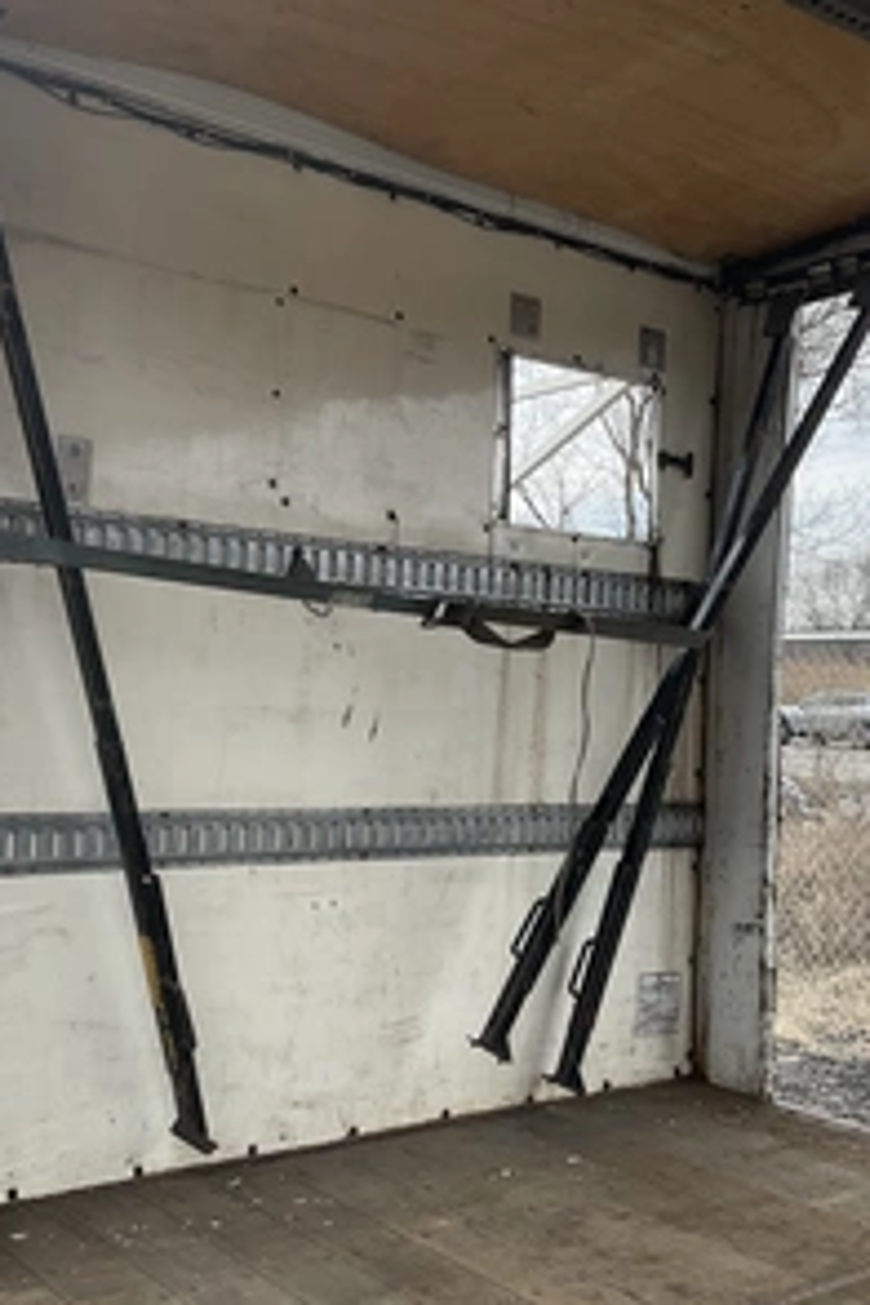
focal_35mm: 41
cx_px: 422
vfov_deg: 47.4
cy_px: 661
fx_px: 1486
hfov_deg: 32.6
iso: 25
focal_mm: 3
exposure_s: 1/1035
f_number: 1.8
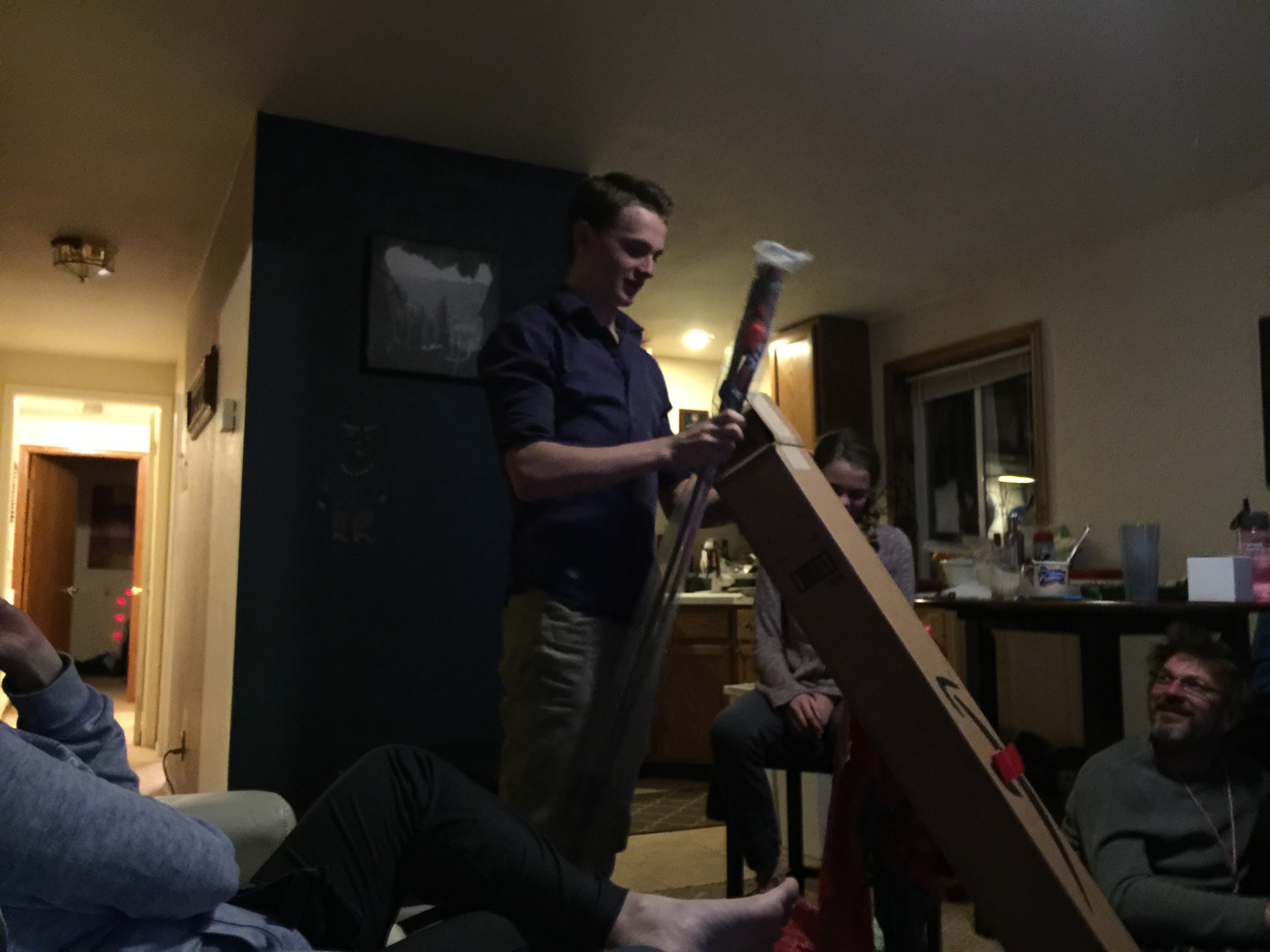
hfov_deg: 61.7
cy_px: 476
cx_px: 635
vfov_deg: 48.2
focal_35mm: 29
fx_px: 1064
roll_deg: +0.9
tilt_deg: +6.1
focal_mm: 4.15
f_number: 2.2
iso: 125
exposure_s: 1/4
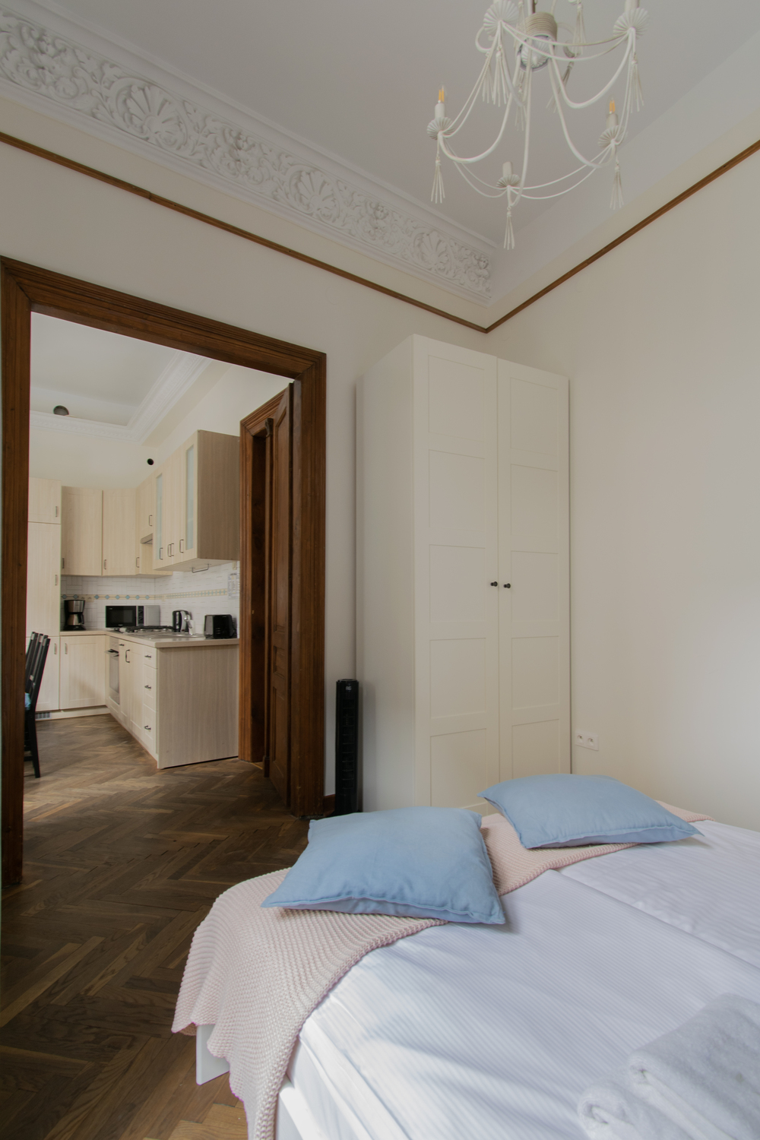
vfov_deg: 100.4
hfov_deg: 77.3
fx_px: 475
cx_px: 380
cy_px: 570
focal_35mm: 15
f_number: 9
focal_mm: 10
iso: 100
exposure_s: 1
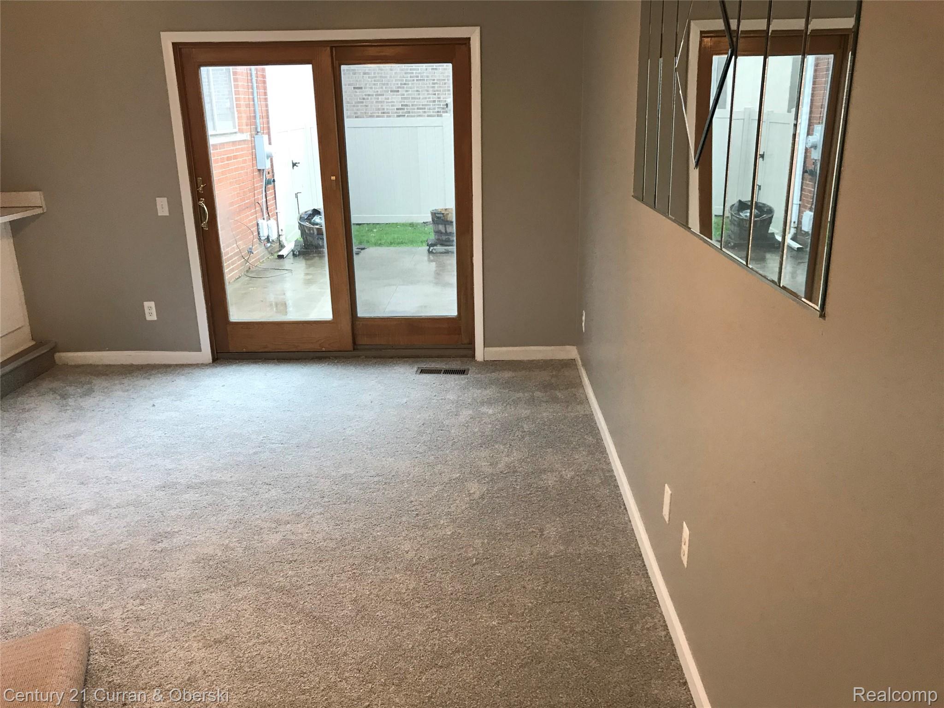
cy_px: 354
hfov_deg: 63.4
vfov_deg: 49.7
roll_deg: +0.1
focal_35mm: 28
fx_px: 764
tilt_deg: -16.5
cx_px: 472
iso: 32
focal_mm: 3.99
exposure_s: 1/30
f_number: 1.8
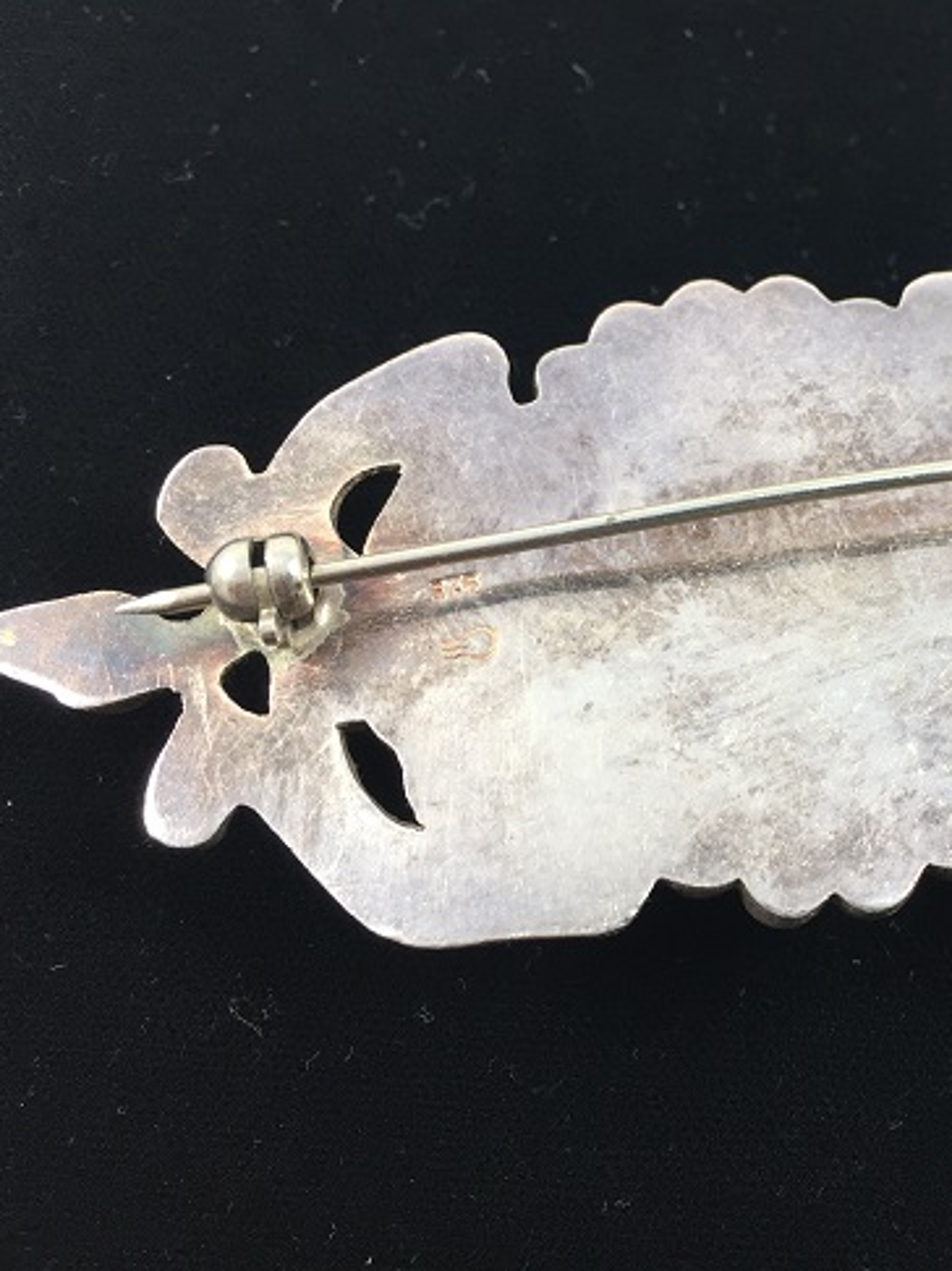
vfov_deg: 47.9
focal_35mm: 39
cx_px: 783
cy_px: 633
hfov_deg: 35.4
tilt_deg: -62.8
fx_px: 1431
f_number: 2.2
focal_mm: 4.15
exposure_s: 1/120
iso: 50
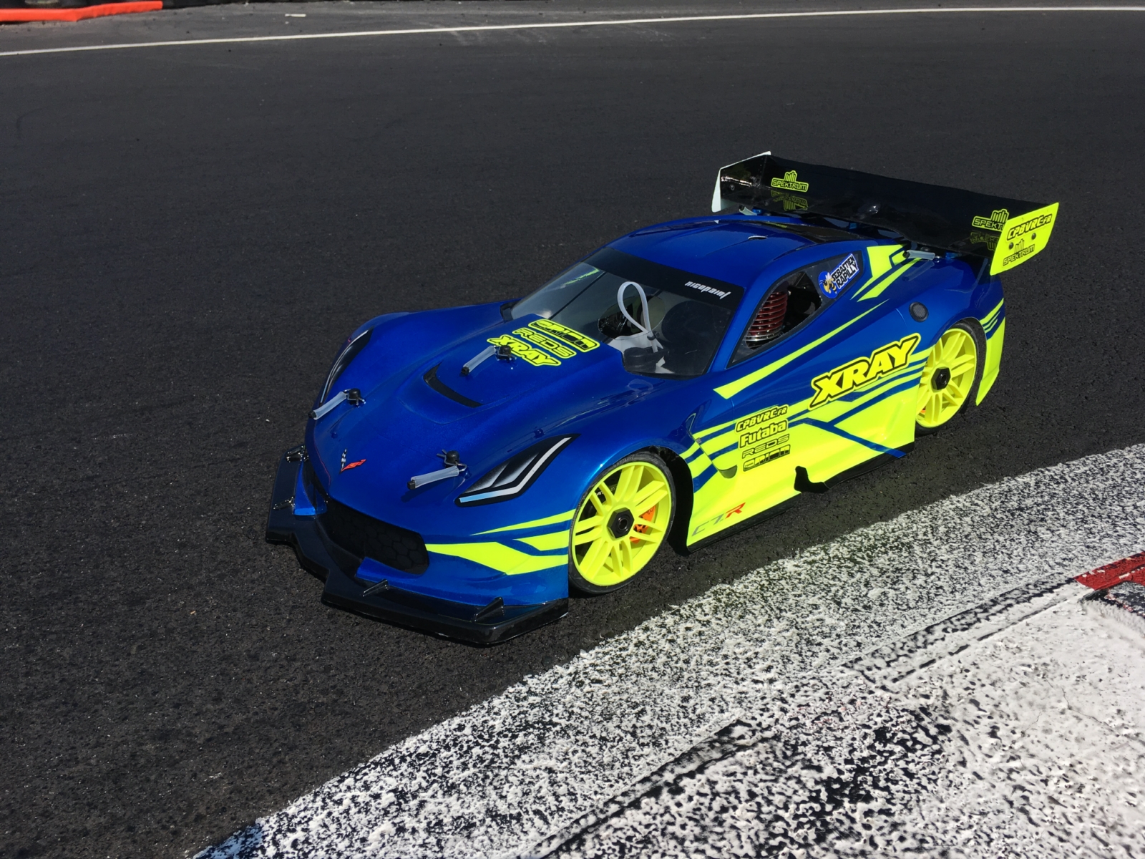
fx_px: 959
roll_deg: +1.2
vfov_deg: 48.2
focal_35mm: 29
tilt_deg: -27.2
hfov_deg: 61.7
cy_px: 430
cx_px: 572
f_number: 2.2
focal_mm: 4.15
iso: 25
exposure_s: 1/3205
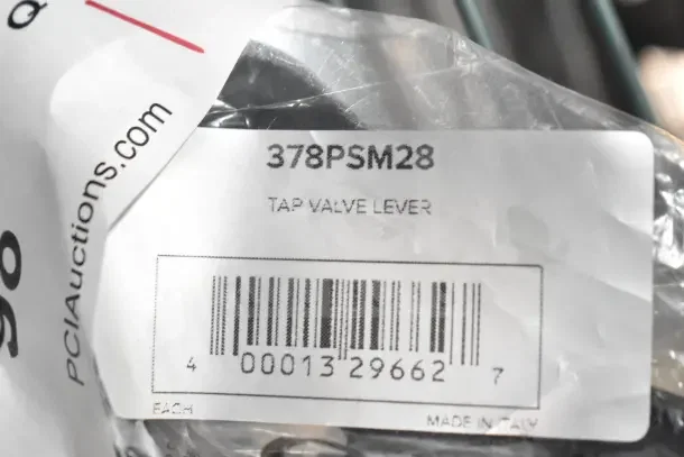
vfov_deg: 17.5
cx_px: 342
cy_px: 228
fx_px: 1482
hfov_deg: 26.0
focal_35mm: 78
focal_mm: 52
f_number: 5.6
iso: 2500
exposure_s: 1/80
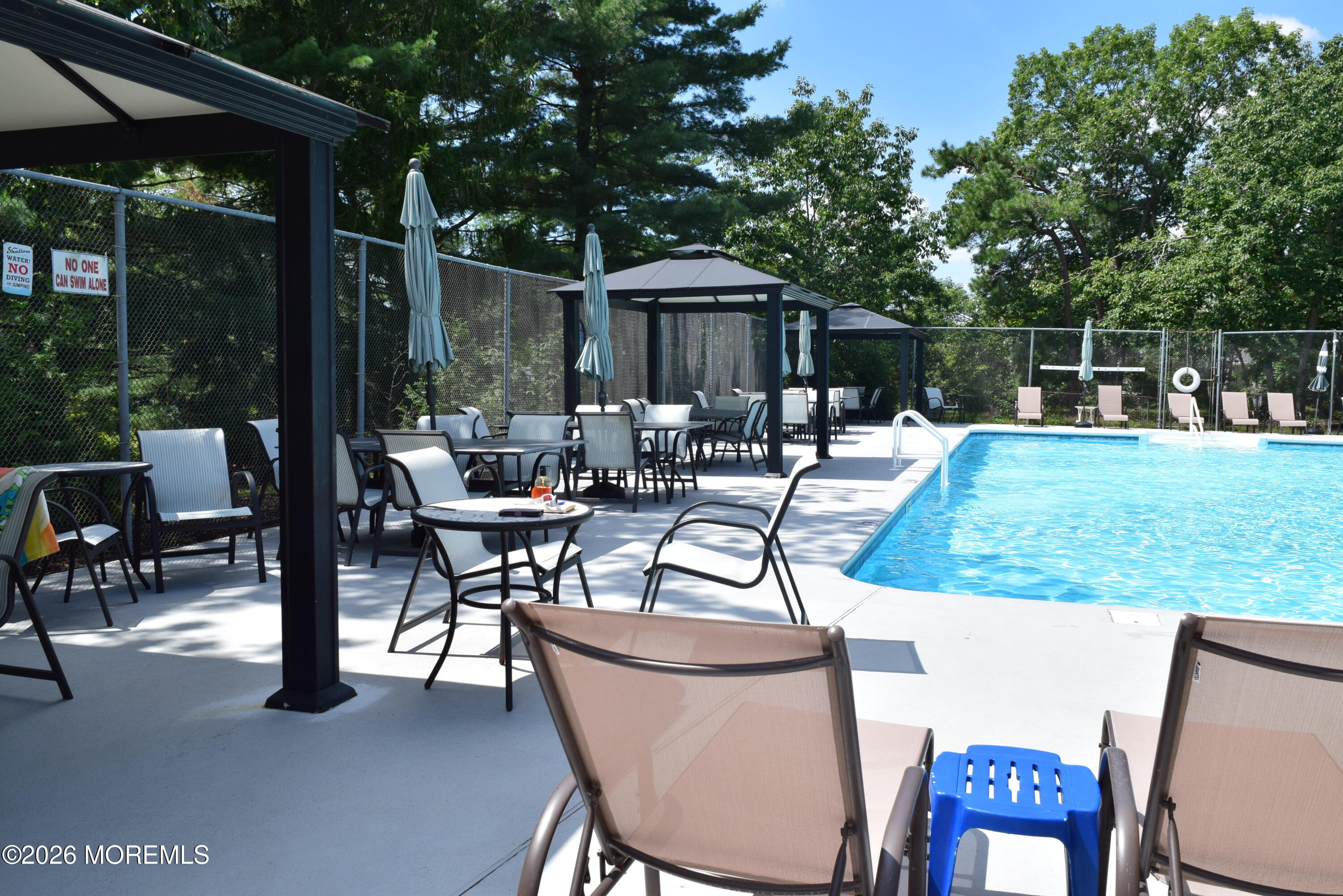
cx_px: 672
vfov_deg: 43.6
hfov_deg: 61.9
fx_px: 1119
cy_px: 448
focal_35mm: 30
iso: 400
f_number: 11
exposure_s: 1/500
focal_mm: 20
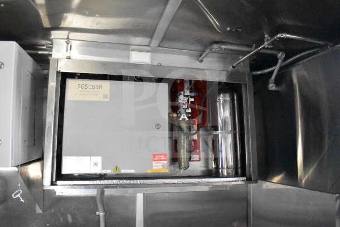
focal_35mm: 27
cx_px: 170
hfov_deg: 67.4
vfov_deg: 48.0
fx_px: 255
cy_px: 114
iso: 16000
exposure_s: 1/30
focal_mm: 18
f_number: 3.5
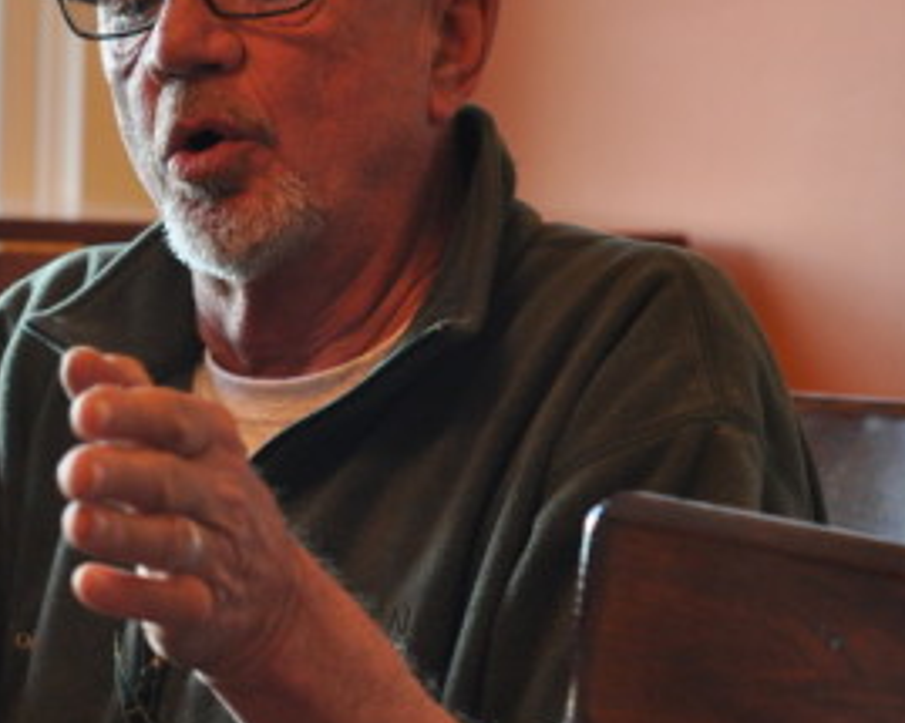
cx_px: 87
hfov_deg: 11.8
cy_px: 405
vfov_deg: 9.5
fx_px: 4338
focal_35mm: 162
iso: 800
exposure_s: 1/60
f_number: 4
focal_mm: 50
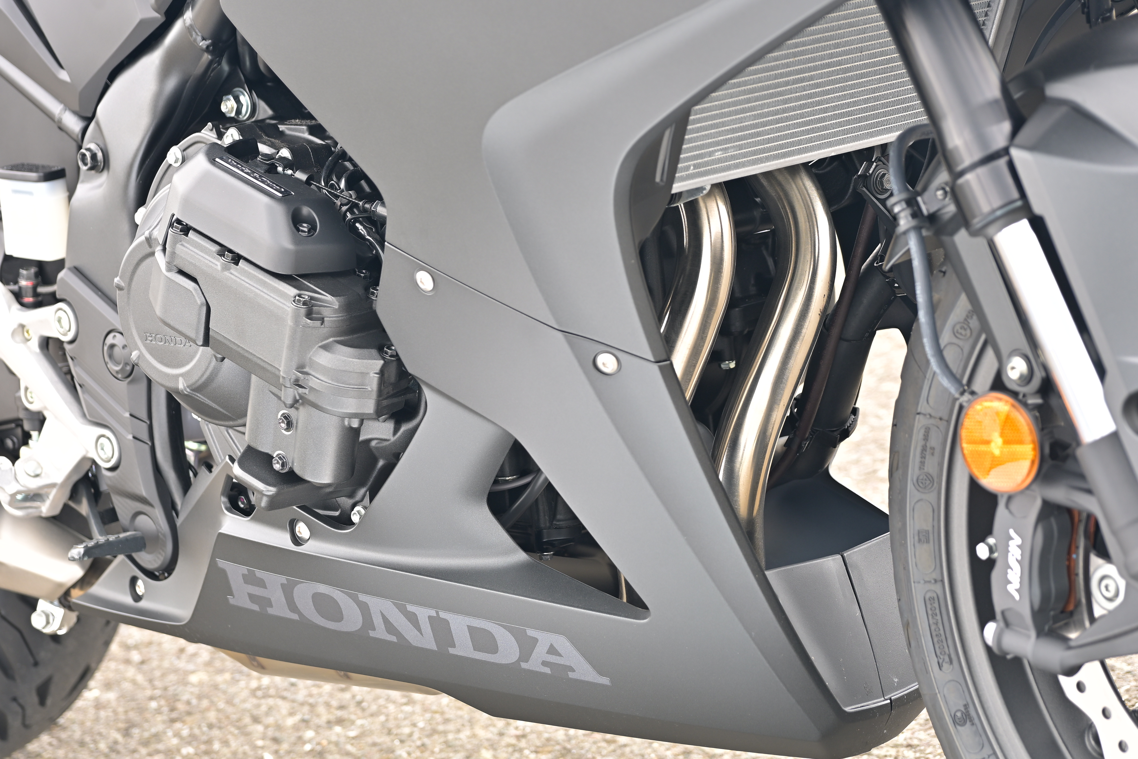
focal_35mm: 132
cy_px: 380
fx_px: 4172
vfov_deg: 10.4
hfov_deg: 15.5
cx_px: 569
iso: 80
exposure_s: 1/60
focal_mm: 88
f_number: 4
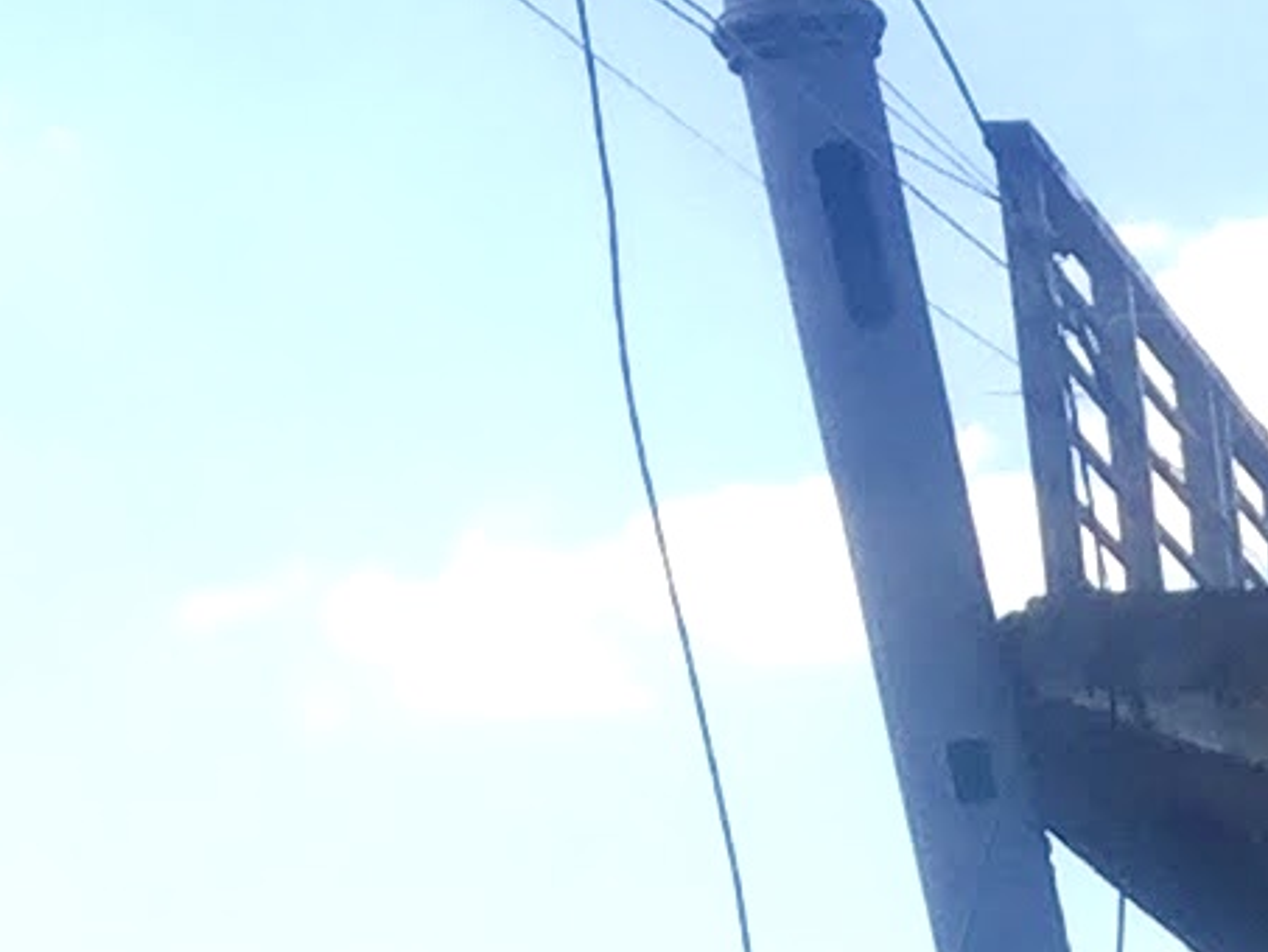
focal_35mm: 209
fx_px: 7658
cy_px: 3419
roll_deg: +3.4
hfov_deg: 8.7
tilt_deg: -9.4
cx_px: 2992
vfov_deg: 6.2
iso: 32
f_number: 2.2
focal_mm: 4.15
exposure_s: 1/1068
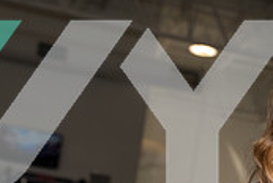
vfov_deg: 7.7
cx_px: 264
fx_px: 1322
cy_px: 296
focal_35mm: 174
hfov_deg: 11.7
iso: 200
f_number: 5.6
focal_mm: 52
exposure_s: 1/200
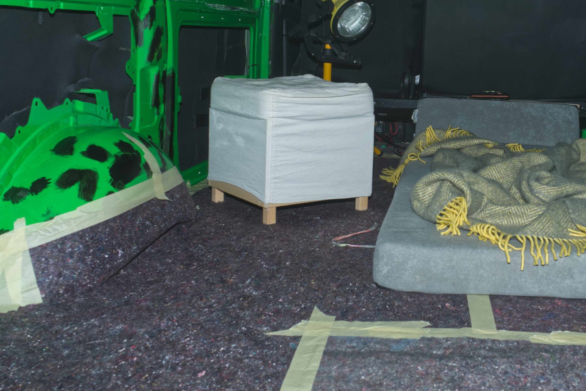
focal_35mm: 44
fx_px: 717
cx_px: 453
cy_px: 105
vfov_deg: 30.1
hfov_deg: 42.8
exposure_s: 1/160
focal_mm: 28
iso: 250
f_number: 9
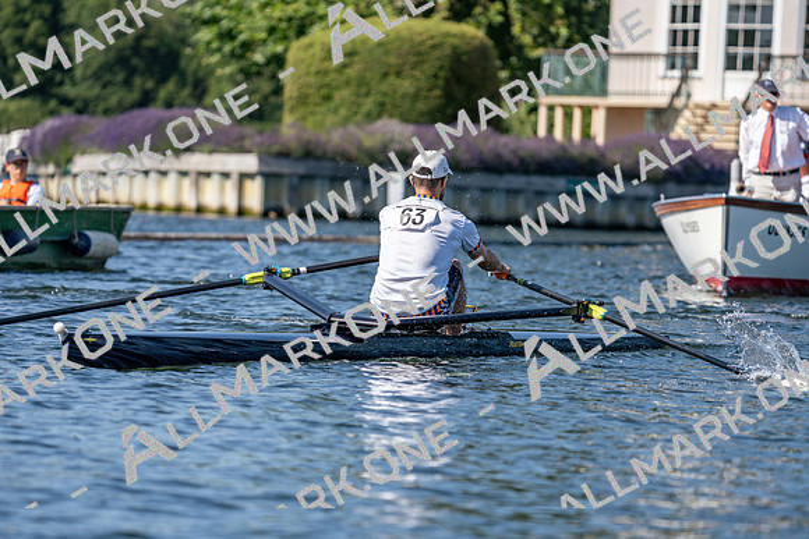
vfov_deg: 4.9
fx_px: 6338
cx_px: 404
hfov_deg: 7.3
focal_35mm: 282
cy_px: 270
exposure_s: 1/1600
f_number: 5.6
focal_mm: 282
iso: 250
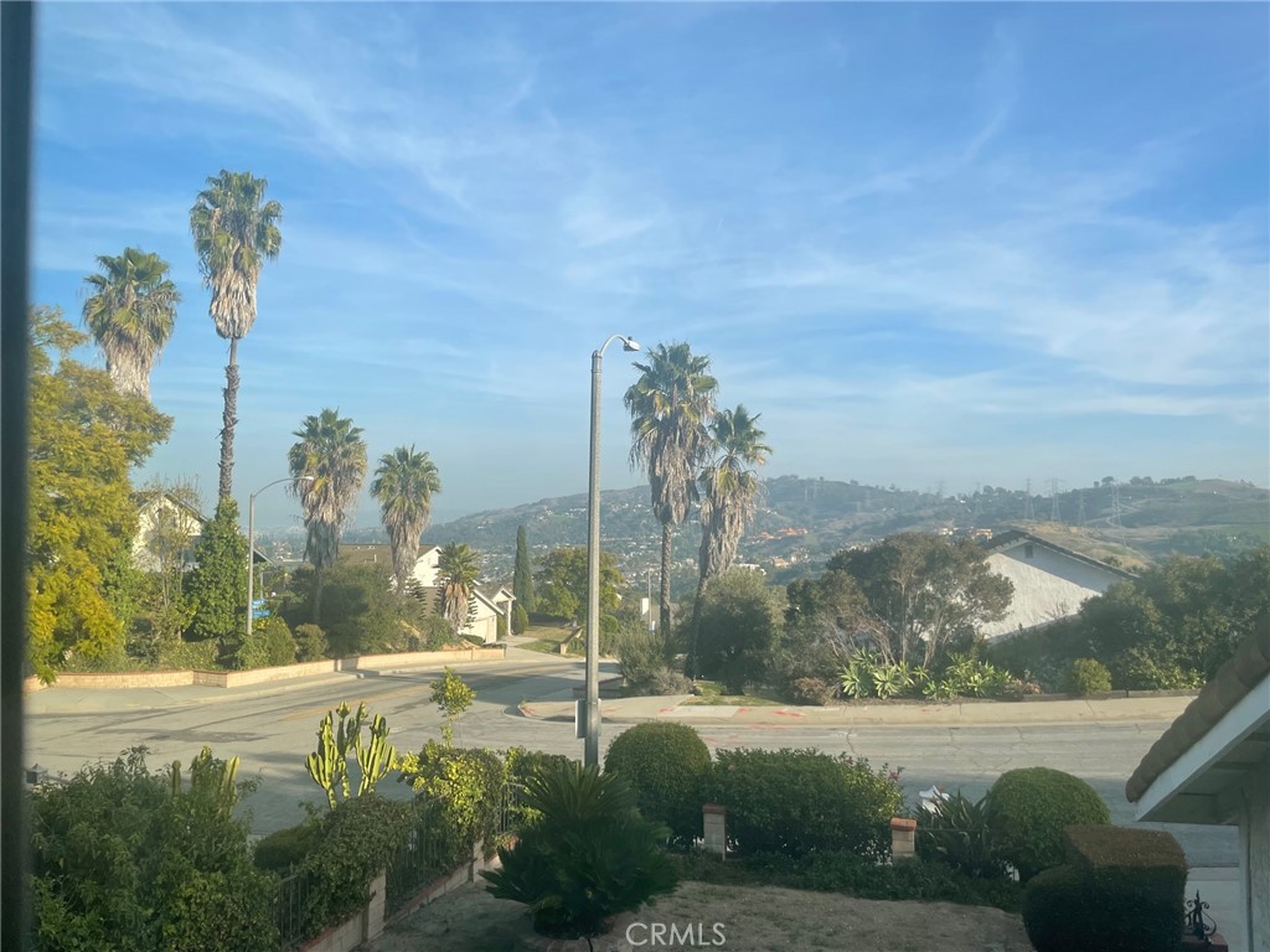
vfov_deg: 53.1
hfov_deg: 67.3
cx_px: 635
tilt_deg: +1.9
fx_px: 954
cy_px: 476
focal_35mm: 26
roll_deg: +0.6
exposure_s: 1/1984
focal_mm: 4.2
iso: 32
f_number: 1.6
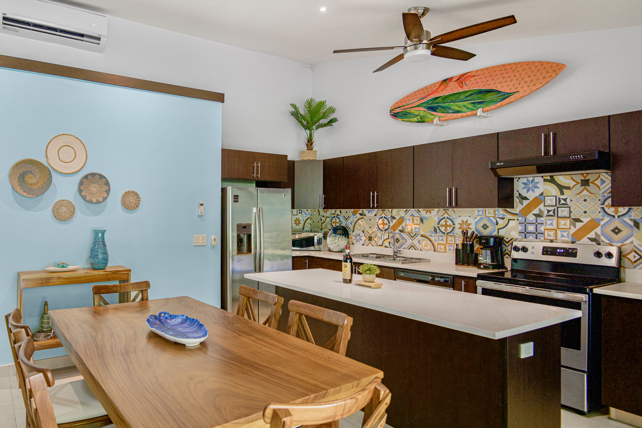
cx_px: 321
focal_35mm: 16
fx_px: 285
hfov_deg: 96.7
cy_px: 214
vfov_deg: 73.7
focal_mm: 16
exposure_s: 1/25
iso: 500
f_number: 5.6
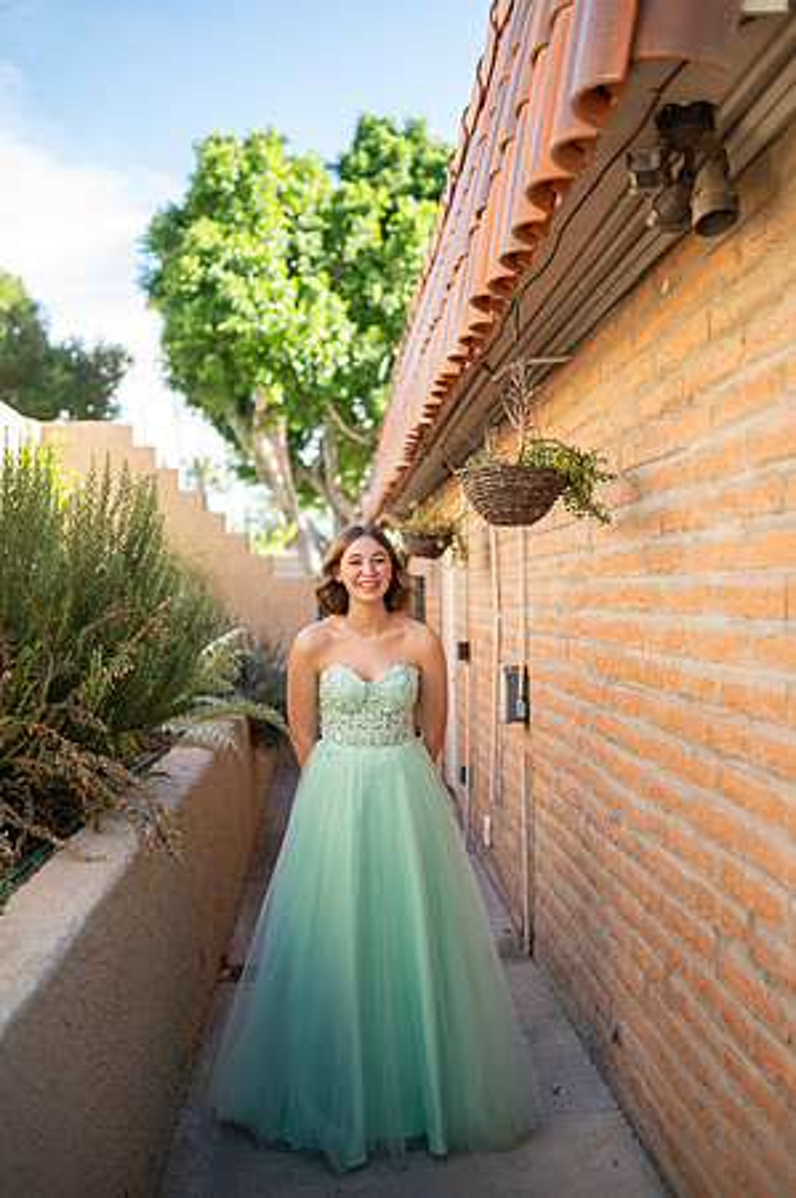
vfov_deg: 54.5
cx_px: 398
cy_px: 599
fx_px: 1163
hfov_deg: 37.8
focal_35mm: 35
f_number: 1.4
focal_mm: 35
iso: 400
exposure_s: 1/4000
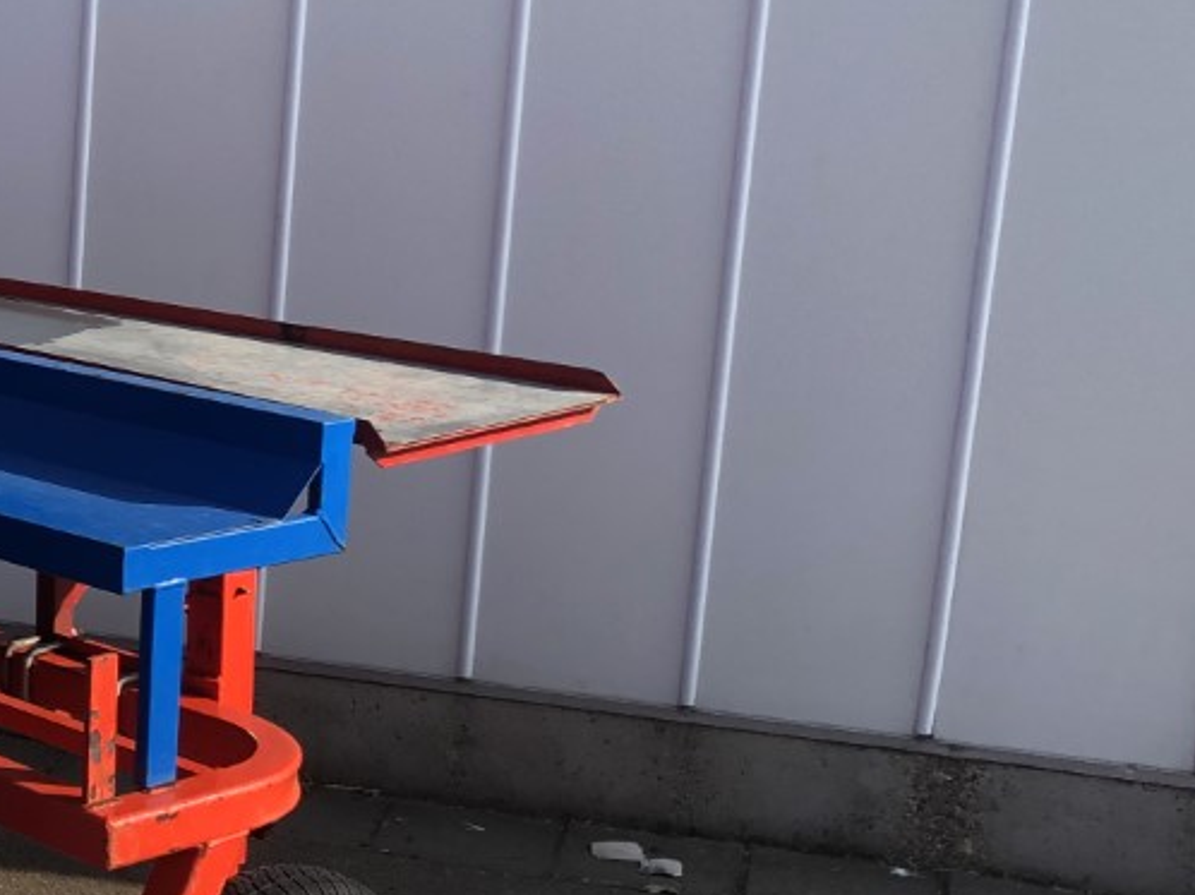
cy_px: 516
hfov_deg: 21.2
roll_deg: +0.1
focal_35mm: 81
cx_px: -475
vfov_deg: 18.2
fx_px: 2795
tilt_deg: -12.9
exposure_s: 1/774
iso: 20
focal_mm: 4
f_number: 1.8
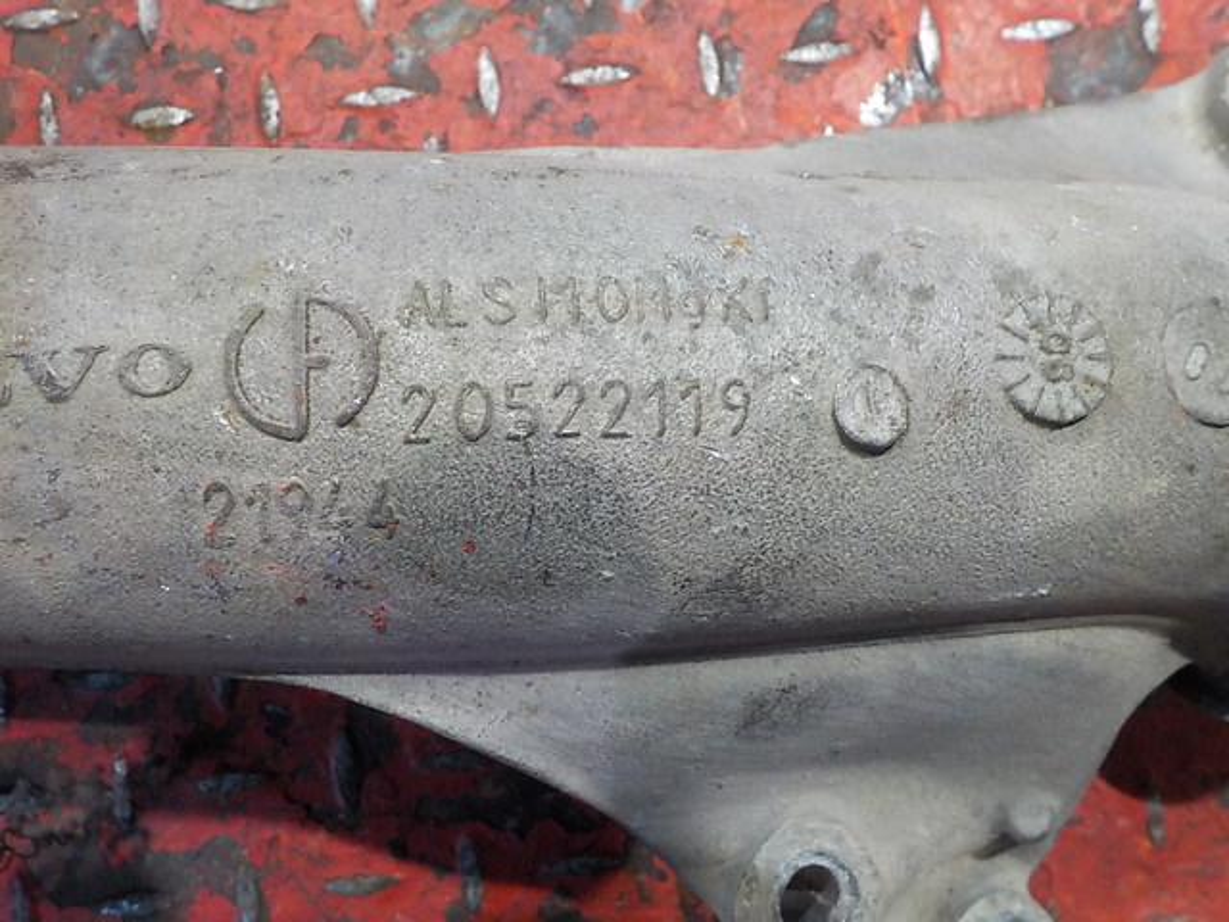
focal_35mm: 30
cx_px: 614
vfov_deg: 46.8
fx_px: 1065
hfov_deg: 60.0
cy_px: 461
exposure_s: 1/20
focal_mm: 4.1
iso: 400
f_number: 3.3
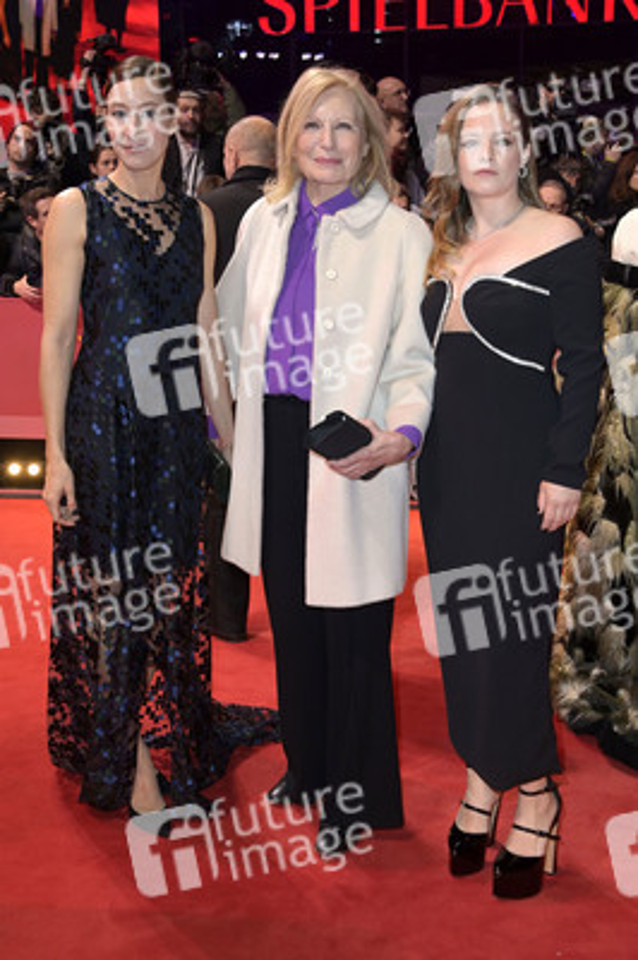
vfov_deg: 50.7
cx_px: 319
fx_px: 1012
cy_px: 480
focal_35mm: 38
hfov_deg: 35.0
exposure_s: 1/160
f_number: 5.6
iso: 1000
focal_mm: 38
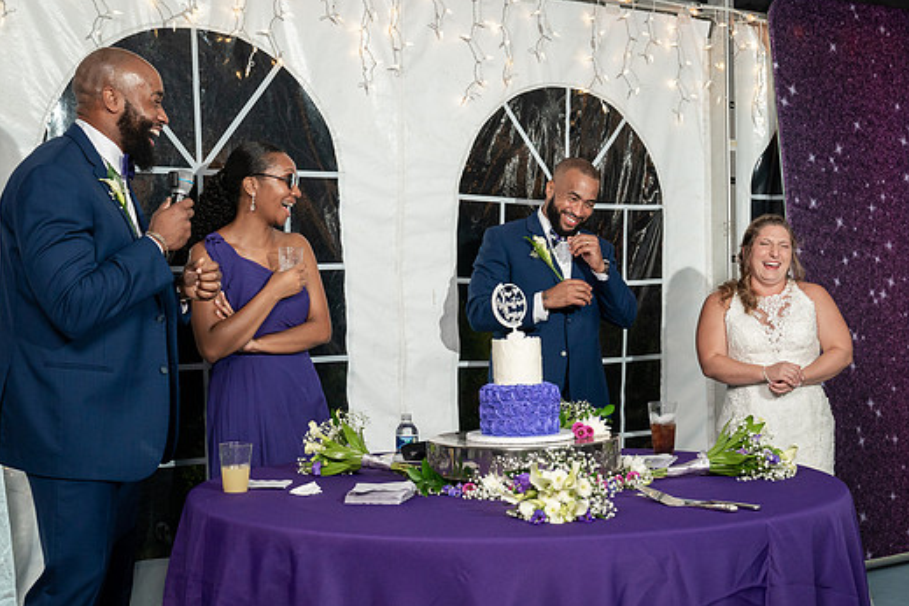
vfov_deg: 27.5
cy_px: 334
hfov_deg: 40.3
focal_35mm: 49
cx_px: 413
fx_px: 1237
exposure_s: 1/200
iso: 1600
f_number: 5.6
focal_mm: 43
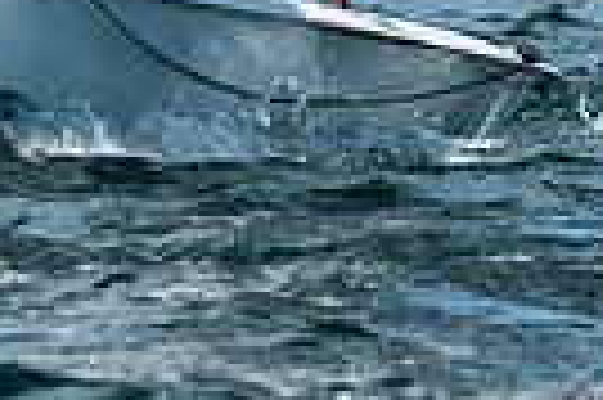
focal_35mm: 2001
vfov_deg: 0.7
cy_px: -240
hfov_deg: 1.0
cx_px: -243
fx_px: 33476
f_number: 5.6
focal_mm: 300
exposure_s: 1/2000
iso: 320
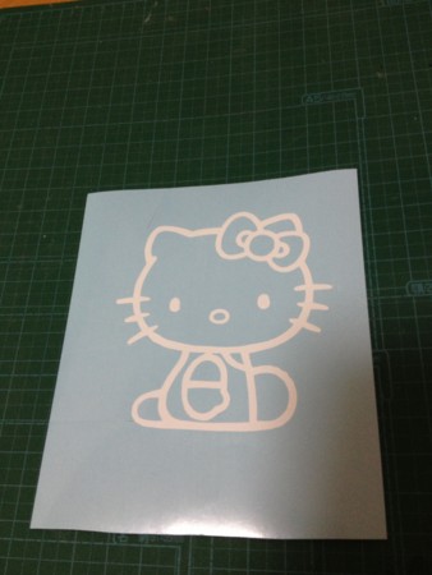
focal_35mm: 35
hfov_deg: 40.7
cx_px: 216
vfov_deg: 52.6
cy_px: 288
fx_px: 582
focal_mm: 4.28
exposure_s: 1/20
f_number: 2.4
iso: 125
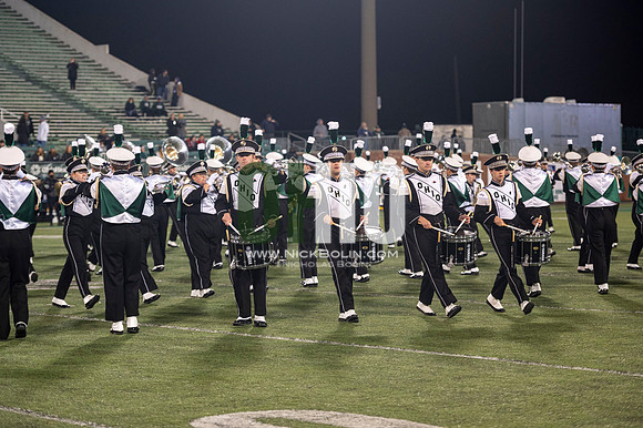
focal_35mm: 105
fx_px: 1874
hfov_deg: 19.5
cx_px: 322
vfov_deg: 13.0
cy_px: 214
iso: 1000
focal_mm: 105
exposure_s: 1/500
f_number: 2.8
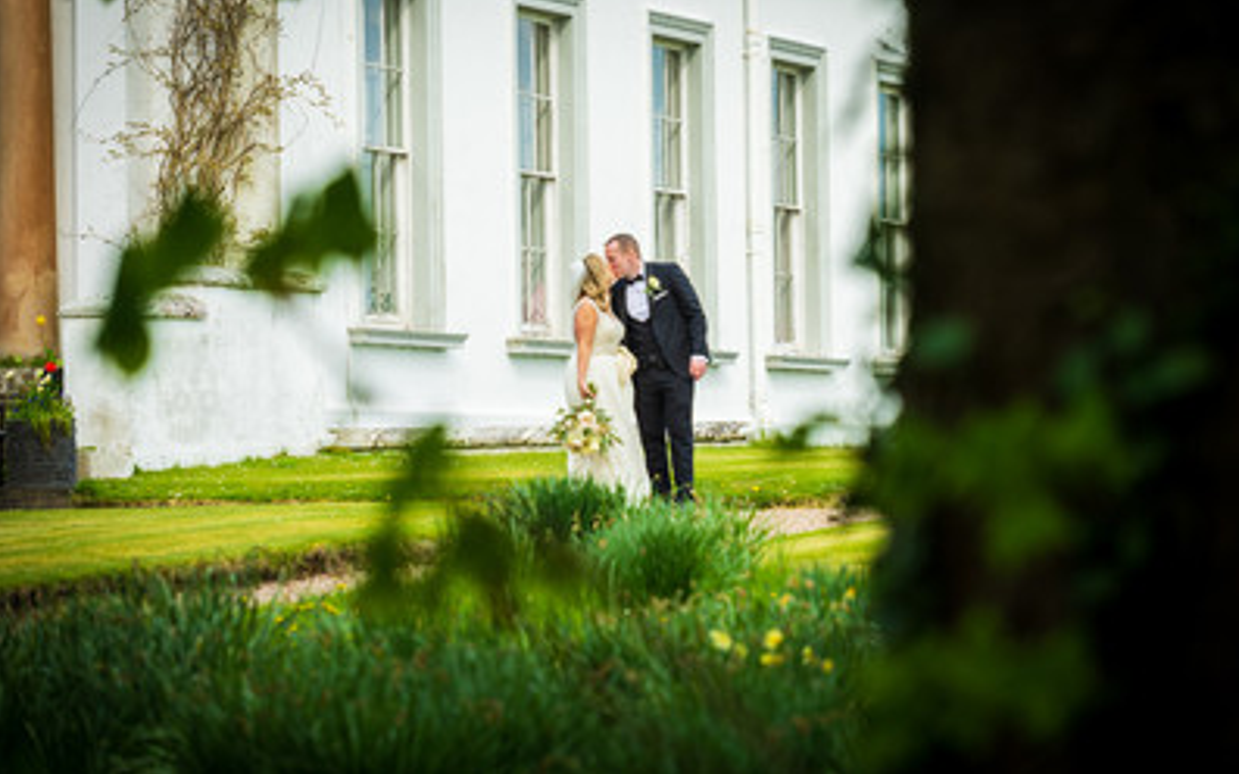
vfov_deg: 8.5
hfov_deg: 13.6
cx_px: 621
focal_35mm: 154
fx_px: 5199
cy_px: 360
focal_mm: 150
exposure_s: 1/400
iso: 160
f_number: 4.5
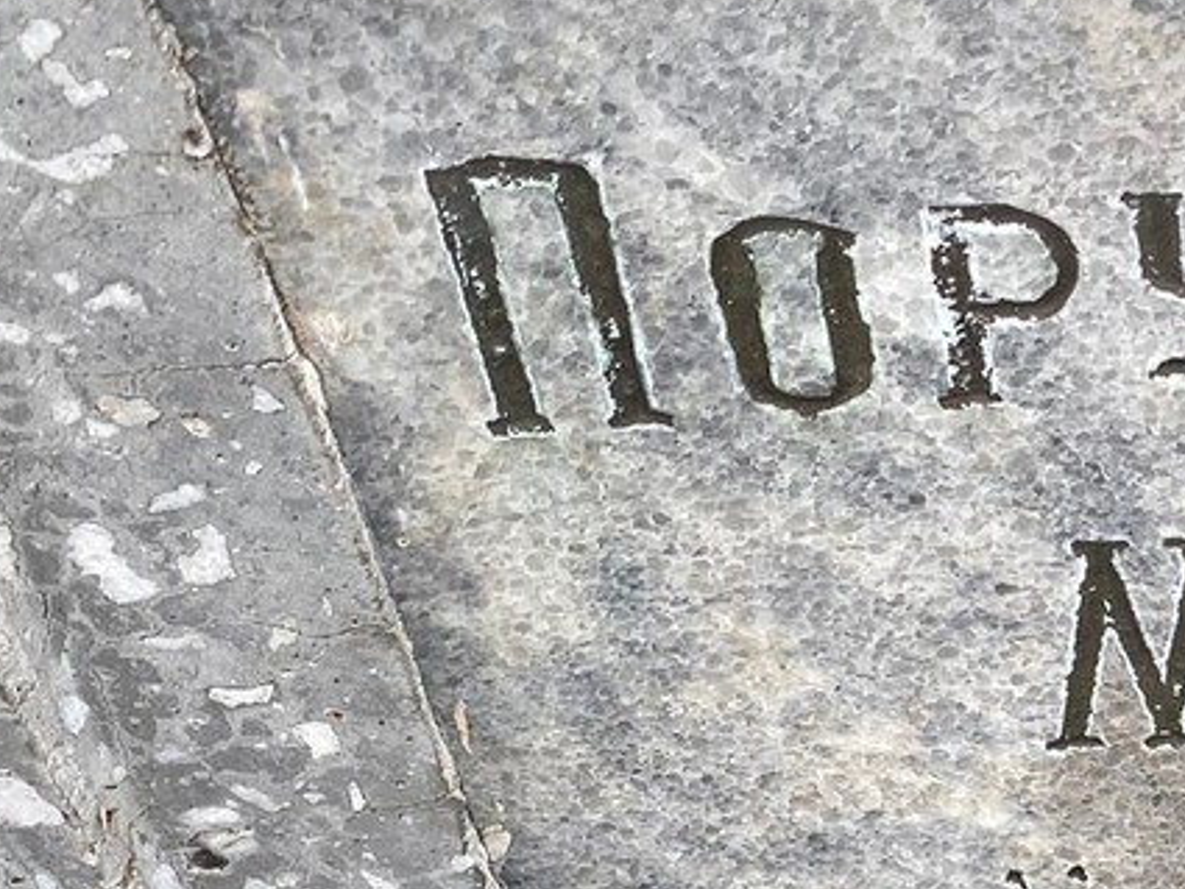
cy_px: 995
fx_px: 3013
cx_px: 1787
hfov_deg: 19.4
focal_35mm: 88
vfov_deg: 16.3
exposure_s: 1/439
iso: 32
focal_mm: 4.25
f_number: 1.8
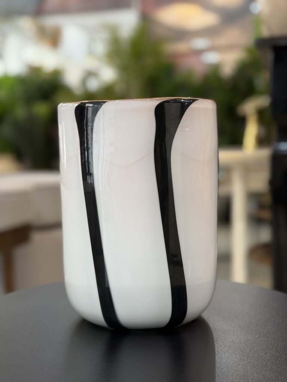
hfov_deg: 30.3
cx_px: 144
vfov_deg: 39.7
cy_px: 191
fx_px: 531
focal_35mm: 48
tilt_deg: -4.6
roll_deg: -0.3
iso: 80
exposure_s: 1/60
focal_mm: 6.76
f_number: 1.78
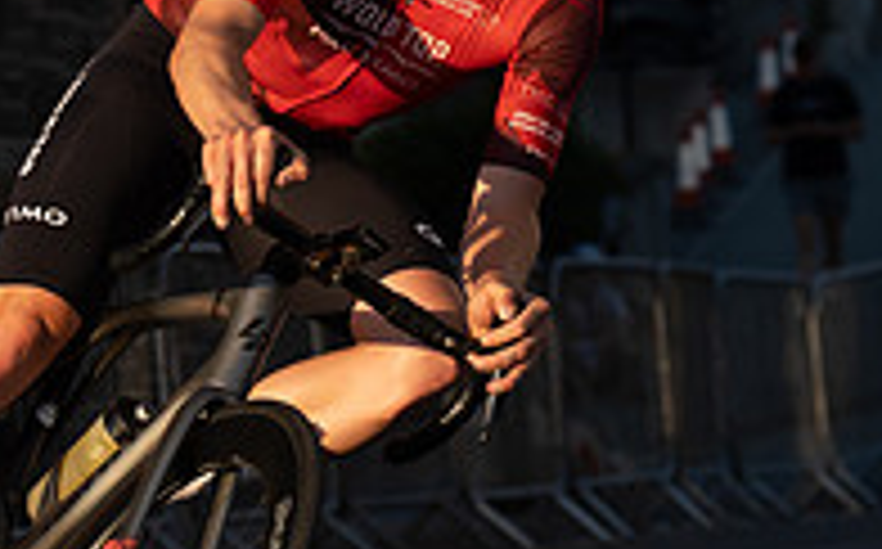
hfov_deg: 5.7
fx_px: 8932
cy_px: 223
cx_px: 291
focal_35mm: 372
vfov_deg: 3.5
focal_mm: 89
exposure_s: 1/1000
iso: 200
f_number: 4
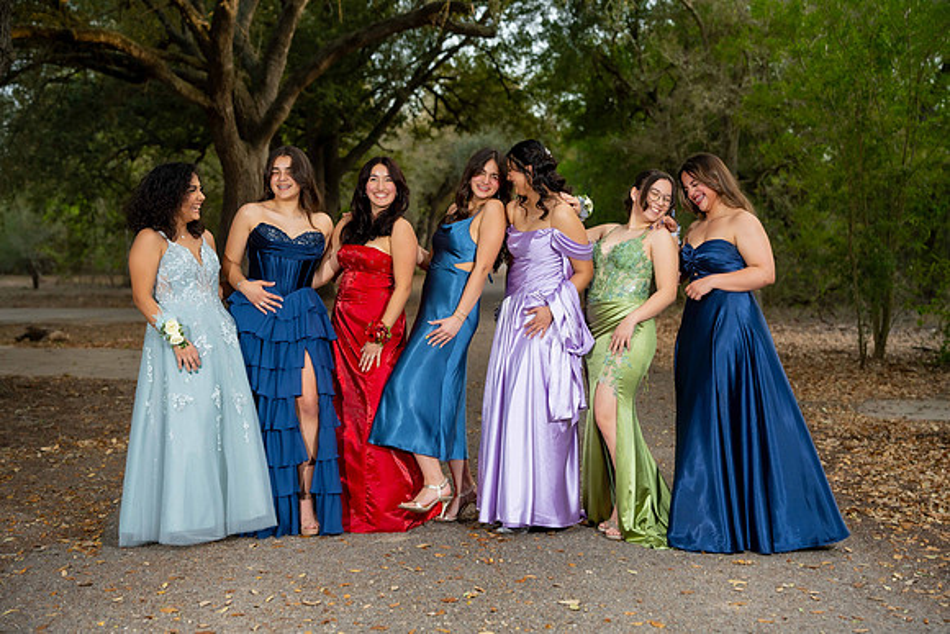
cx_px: 475
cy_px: 317
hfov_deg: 38.9
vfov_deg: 26.5
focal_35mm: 51
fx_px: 1346
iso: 250
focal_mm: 51
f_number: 3.2
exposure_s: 1/200
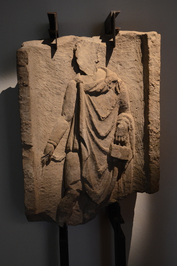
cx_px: 88
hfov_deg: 28.8
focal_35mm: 46
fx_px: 344
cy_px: 133
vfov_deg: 42.4
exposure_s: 1/15
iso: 1600
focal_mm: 31
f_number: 4
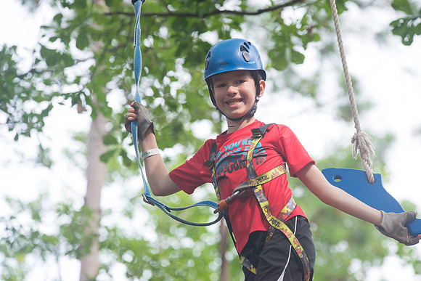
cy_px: 140
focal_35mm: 175
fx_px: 2047
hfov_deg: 11.7
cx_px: 210
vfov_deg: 7.9
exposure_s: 1/1250
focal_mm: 175
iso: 1250
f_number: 5
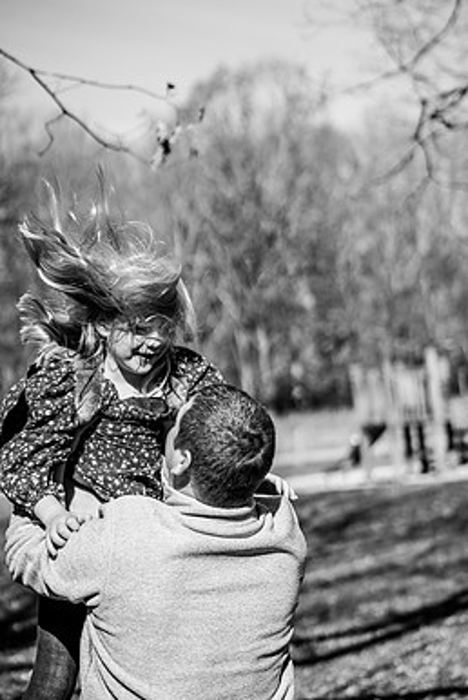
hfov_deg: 13.8
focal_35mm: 99
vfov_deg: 20.6
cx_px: 212
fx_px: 1927
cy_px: 323
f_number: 3.2
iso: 320
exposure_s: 1/6400
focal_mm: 85
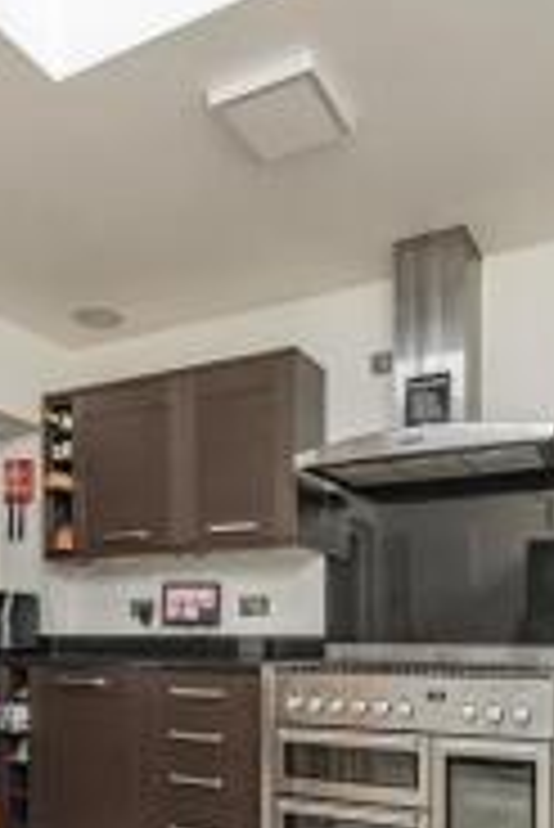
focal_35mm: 31
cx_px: 239
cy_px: 686
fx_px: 714
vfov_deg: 55.1
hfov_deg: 42.3
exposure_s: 1/13
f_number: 9
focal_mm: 12
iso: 320
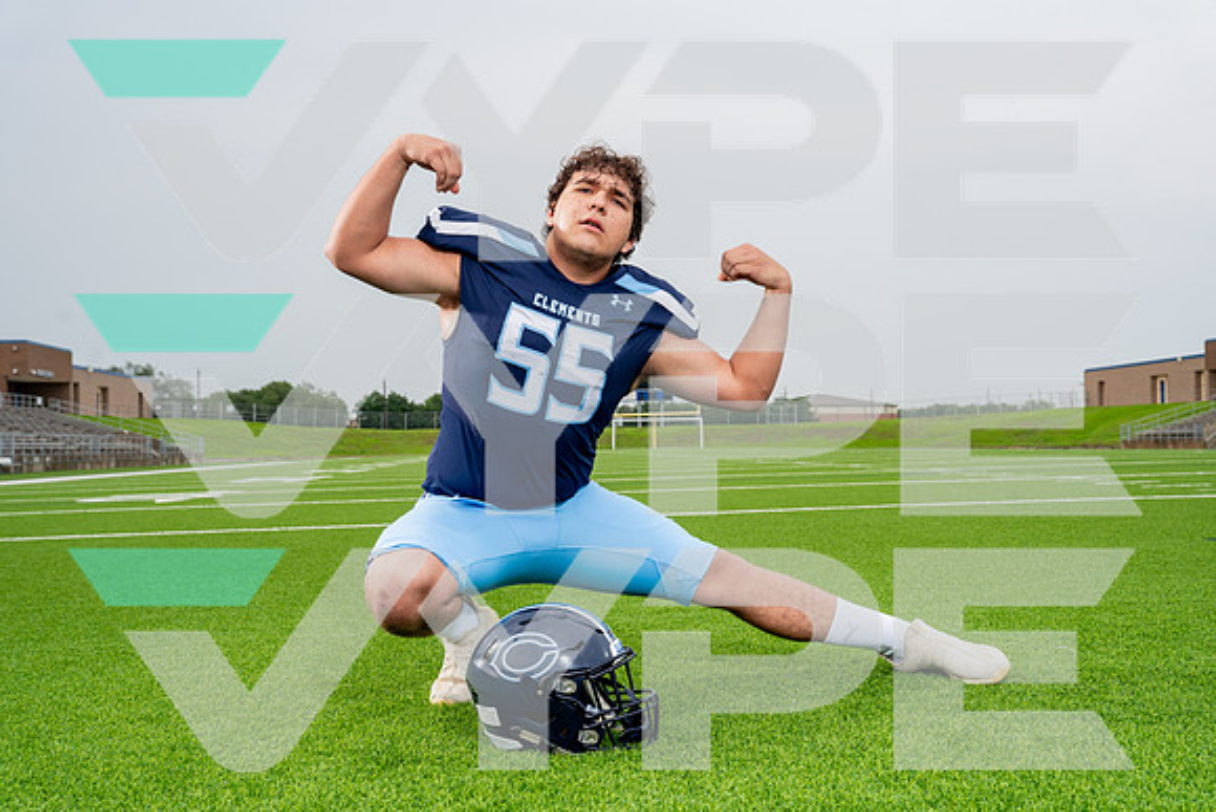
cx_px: 608
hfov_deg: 50.7
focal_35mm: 38
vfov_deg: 35.1
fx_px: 1284
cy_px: 406
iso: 160
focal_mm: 38
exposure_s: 1/250
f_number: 6.3
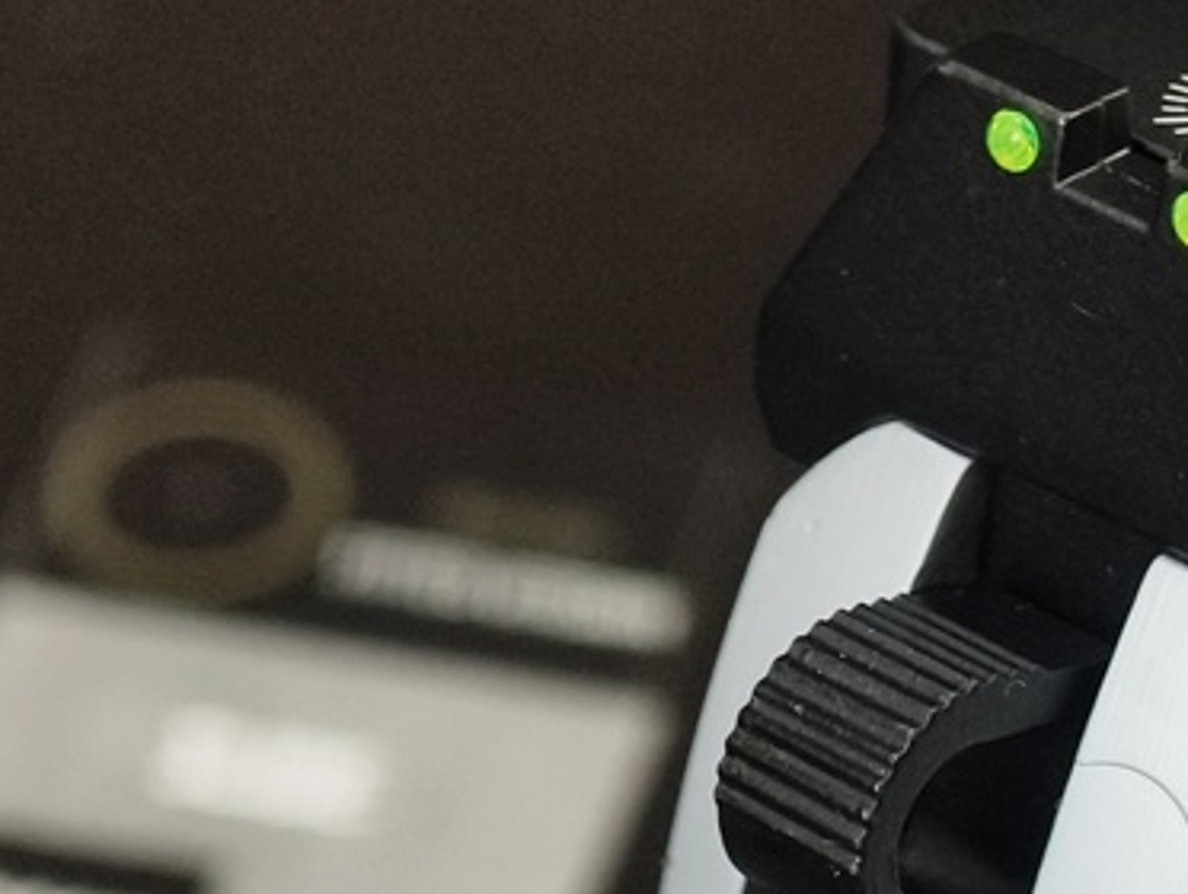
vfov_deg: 5.4
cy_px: 405
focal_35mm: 274
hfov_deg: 7.1
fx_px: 9416
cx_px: 1530
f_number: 2.67
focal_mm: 22.48
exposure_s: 1/20
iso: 912
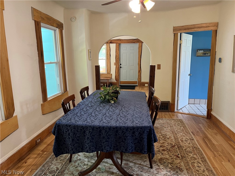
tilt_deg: -10.1
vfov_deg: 53.1
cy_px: 88
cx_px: 118
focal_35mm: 26
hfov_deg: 67.3
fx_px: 177
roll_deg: +0.4
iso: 160
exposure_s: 1/60
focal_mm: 5.1
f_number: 1.6
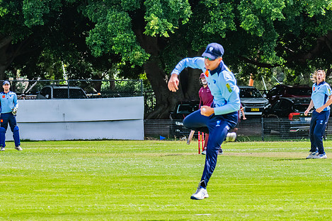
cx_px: 214
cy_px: 116
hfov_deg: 5.4
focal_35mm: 382
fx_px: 3524
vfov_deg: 3.6
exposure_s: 1/800
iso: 800
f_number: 11
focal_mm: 240
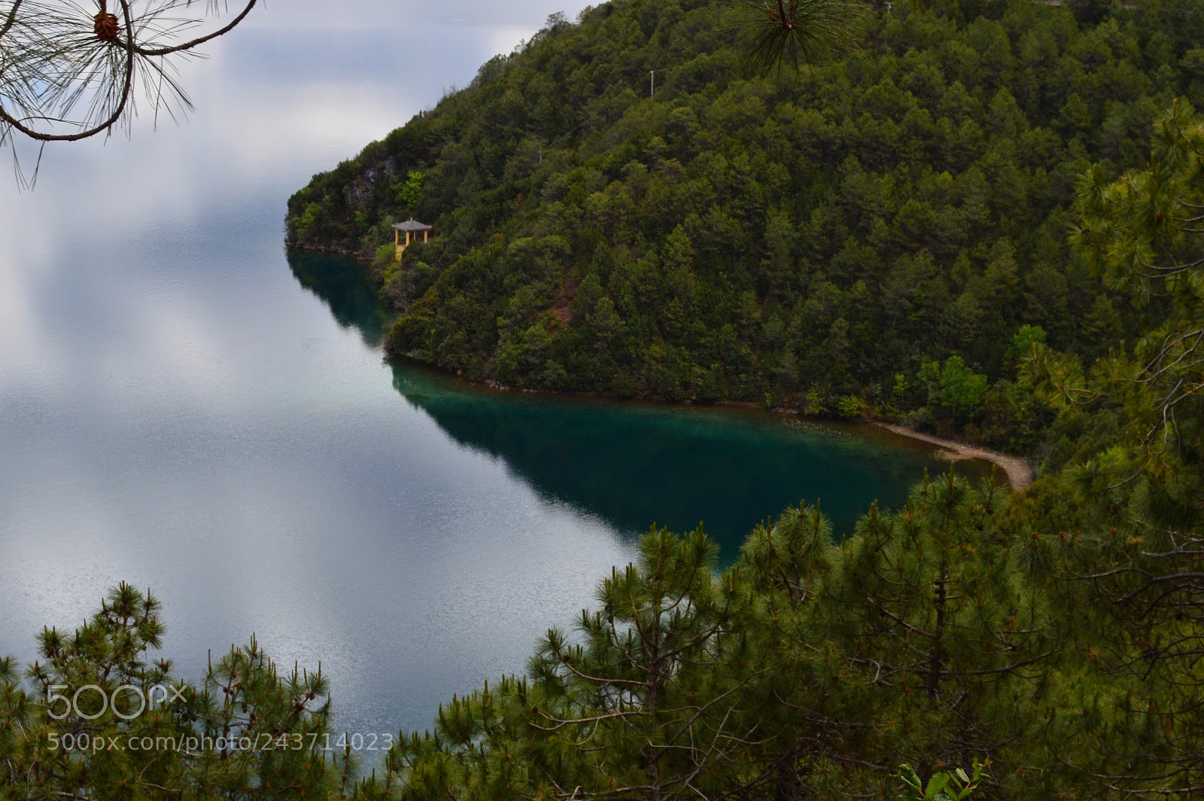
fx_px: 2757
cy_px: 400
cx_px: 602
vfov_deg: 16.5
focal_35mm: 82
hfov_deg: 24.6
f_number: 10
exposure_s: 1/250
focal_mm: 55
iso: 400
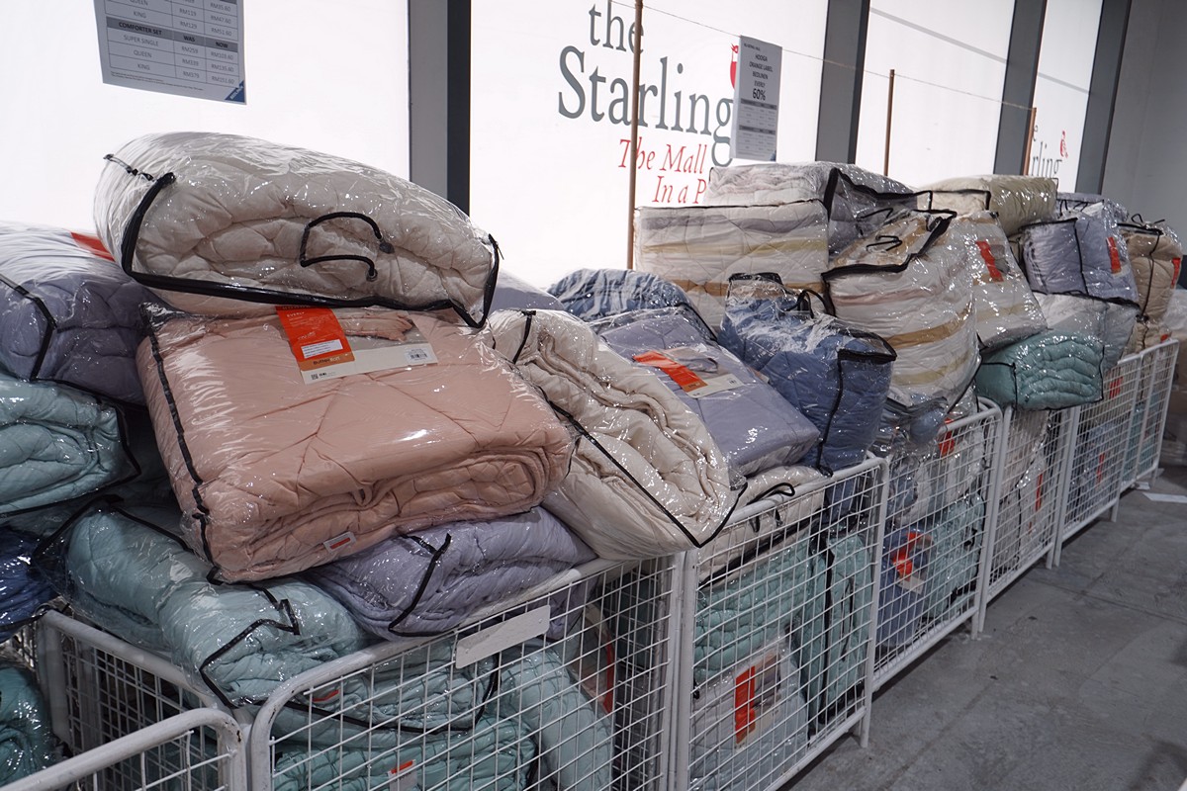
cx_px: 594
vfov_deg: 45.0
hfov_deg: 63.7
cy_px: 396
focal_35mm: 29
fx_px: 956
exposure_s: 1/60
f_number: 4
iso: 200
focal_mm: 29
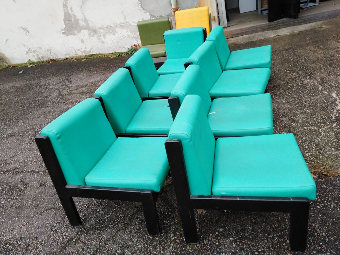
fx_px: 246
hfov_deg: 69.4
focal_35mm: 25
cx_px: 170
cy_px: 128
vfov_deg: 54.9
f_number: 2.2
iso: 167
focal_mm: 3.37
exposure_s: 1/100
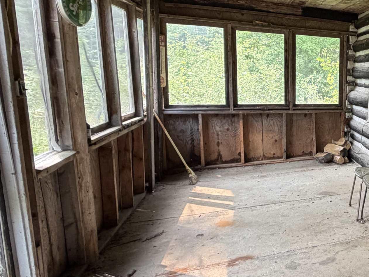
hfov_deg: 39.5
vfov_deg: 41.8
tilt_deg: -7.5
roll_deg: -3.2
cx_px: 439
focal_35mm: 34
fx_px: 362
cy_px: 125
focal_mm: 2.22
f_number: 2.2
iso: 160
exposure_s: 1/121
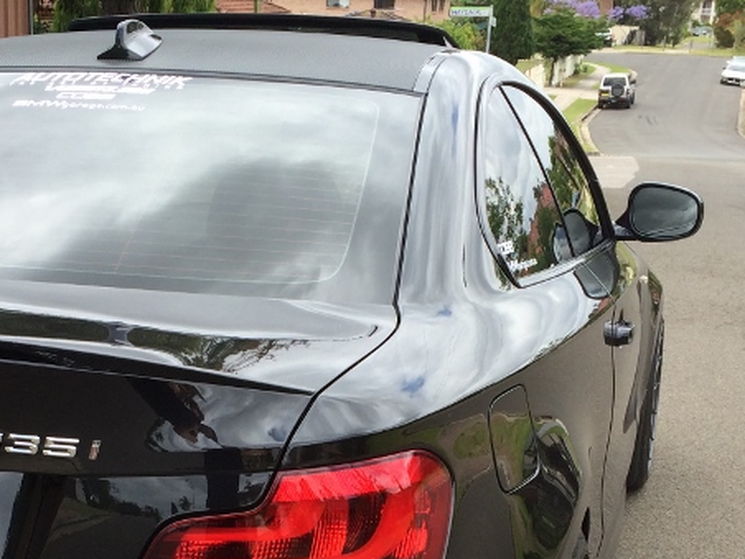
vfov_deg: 21.0
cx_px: 247
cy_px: 534
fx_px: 1463
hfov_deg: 28.4
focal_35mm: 68
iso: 32
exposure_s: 1/707
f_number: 2.2
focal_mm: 4.12
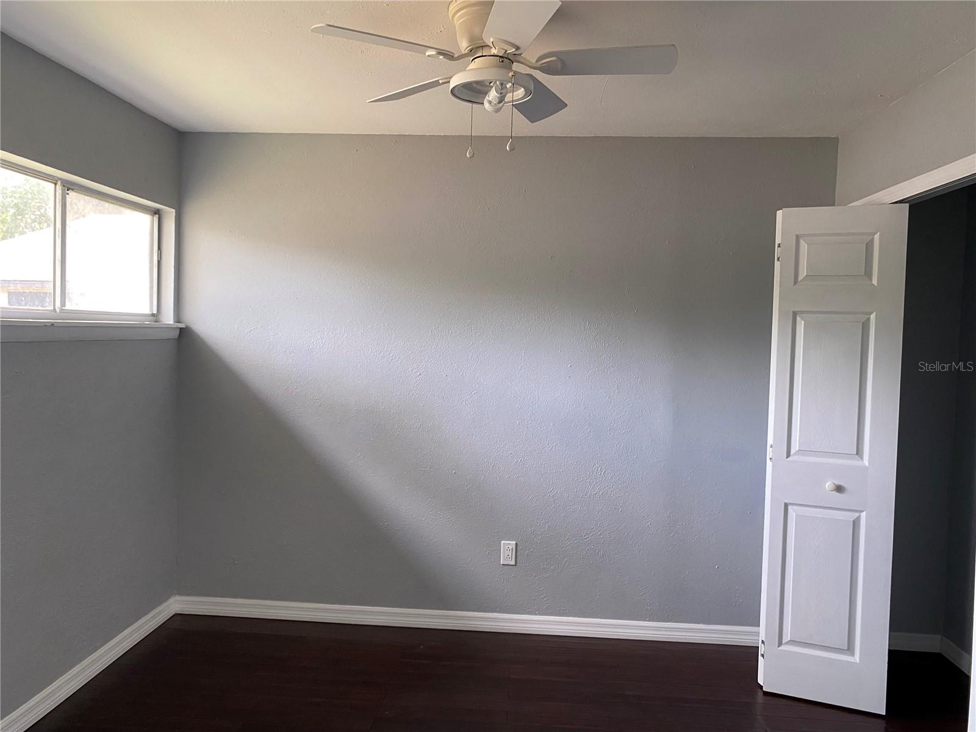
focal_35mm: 26
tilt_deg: -1.7
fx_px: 733
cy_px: 366
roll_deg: -2.3
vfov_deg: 53.1
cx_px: 488
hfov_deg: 67.3
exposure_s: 1/60
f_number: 1.8
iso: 160
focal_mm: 4.25
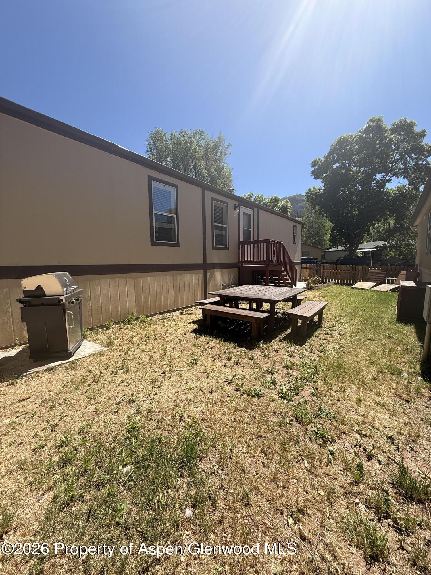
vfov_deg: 102.1
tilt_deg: -7.0
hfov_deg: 85.7
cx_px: 216
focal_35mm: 14
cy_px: 288
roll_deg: +0.8
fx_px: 232
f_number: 2.2
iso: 50
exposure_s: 1/1145
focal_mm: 2.22
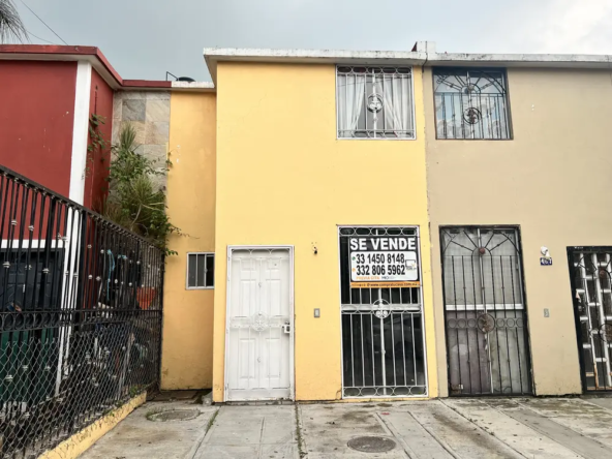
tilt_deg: +10.0
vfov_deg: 53.1
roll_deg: +0.6
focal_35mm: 26
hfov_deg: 67.3
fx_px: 460
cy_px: 230
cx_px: 306
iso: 50
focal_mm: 5.7
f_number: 1.5
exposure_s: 1/1621
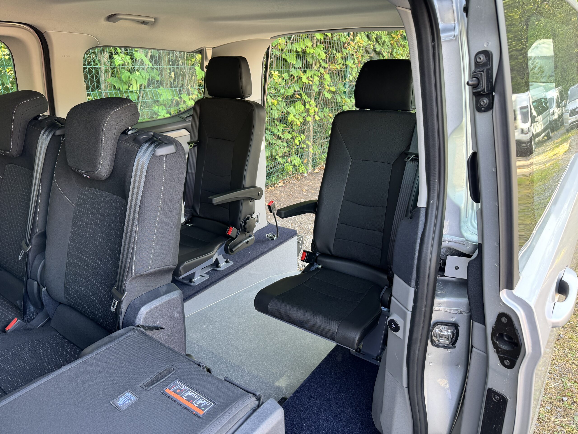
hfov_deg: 71.6
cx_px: 289
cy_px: 217
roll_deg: -0.8
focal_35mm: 24
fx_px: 401
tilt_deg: -20.3
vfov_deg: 56.8
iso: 125
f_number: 1.78
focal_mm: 6.76
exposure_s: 1/121
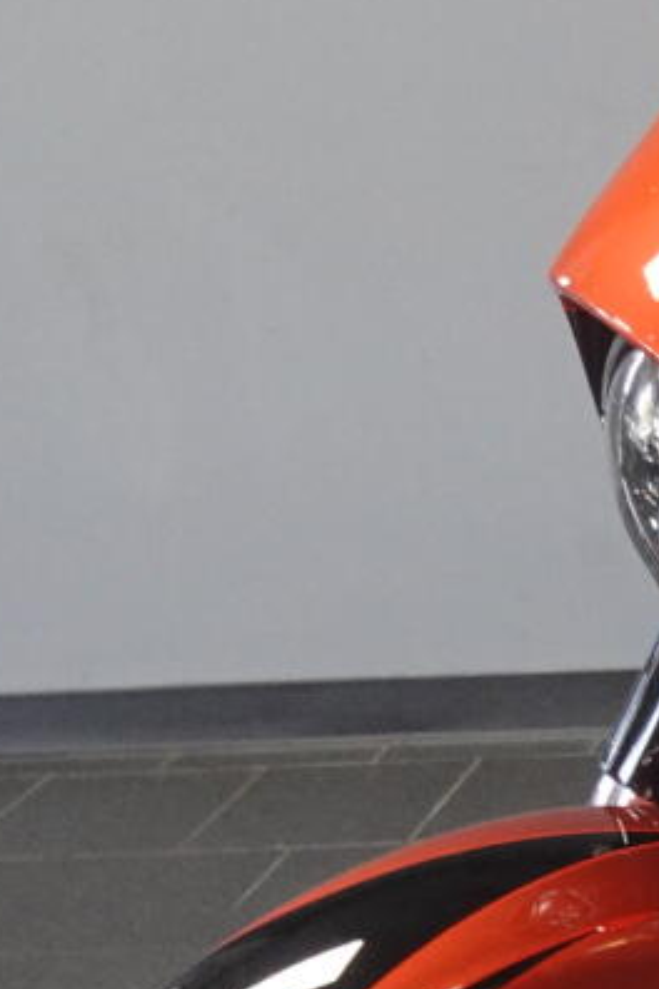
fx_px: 2773
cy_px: 528
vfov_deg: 20.2
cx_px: 1500
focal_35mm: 101
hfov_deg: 11.5
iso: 1000
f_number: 2
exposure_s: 1/125
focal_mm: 7.6
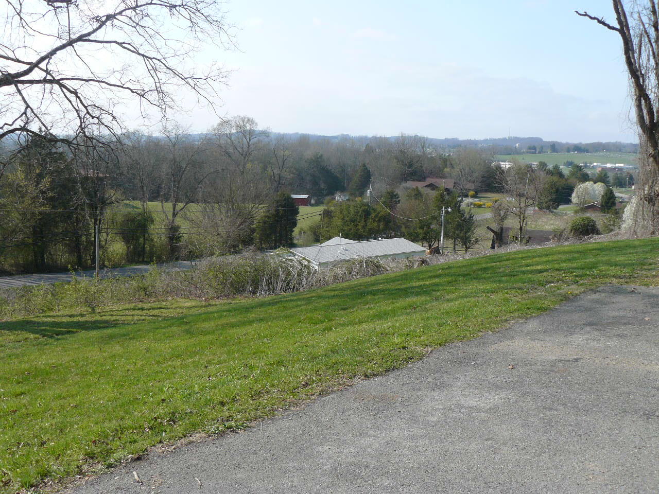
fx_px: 685
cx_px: 330
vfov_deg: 39.7
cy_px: 247
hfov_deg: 51.4
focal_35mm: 36
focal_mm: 6
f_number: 4
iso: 100
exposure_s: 1/640
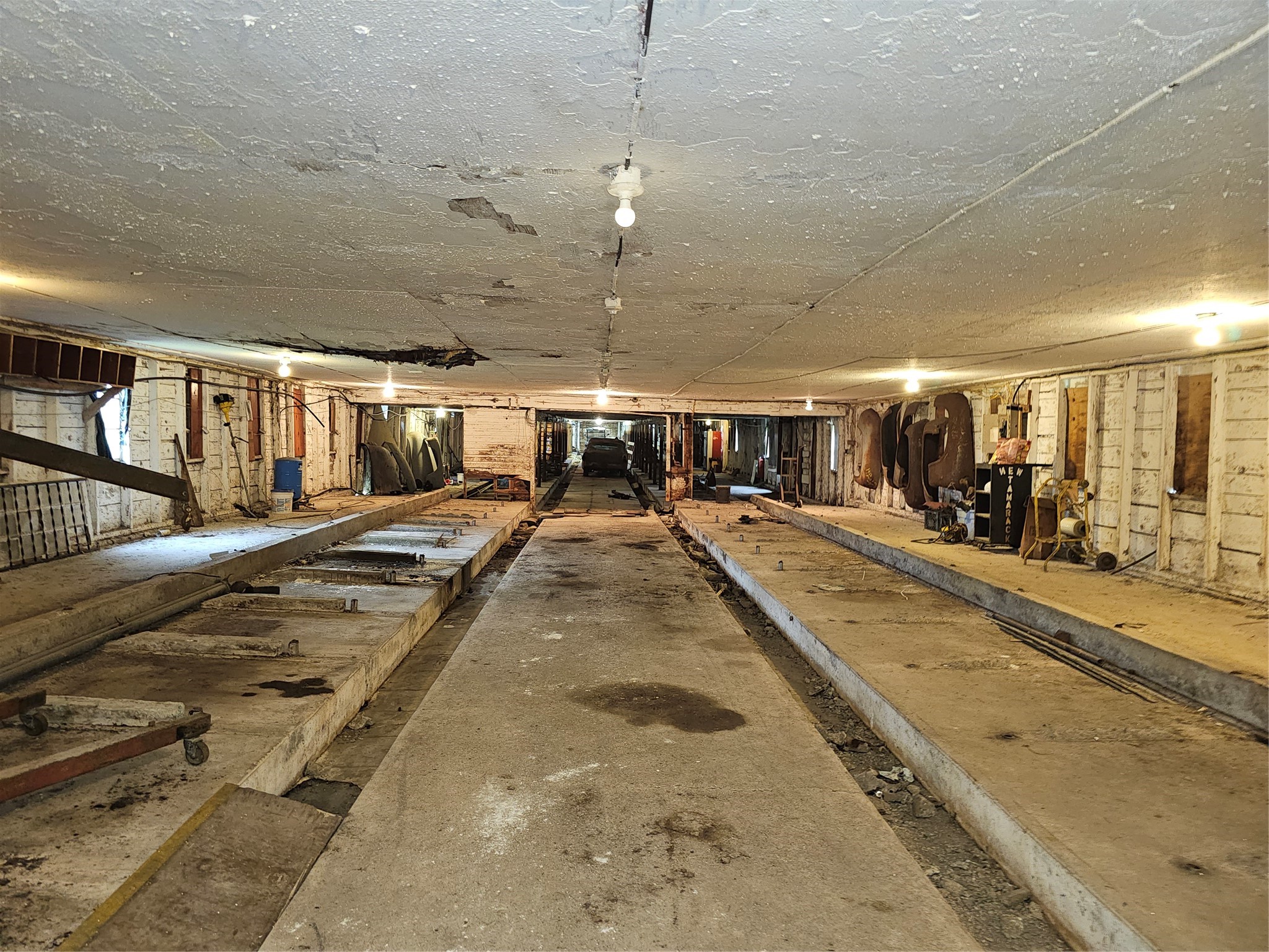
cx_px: 634
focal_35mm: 23
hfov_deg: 73.9
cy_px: 476
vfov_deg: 58.9
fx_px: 843
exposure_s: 1/9.99
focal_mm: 6.3
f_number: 1.7
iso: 200
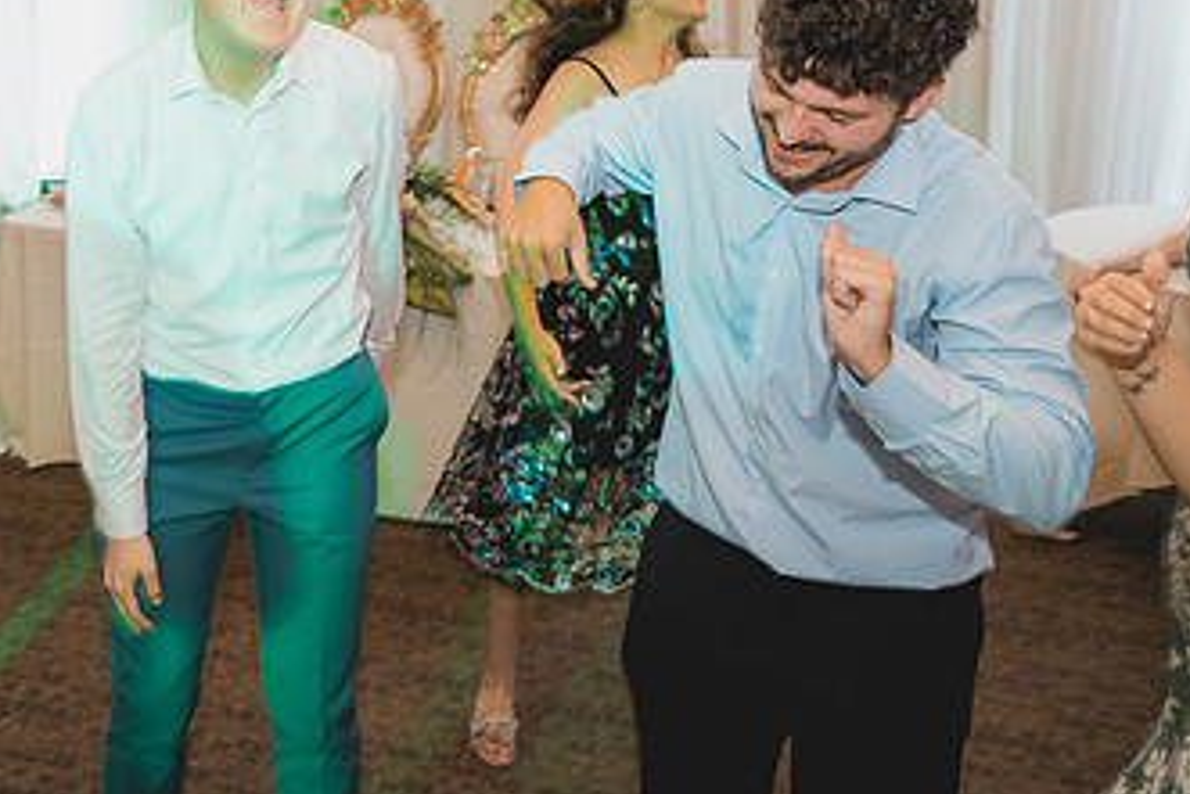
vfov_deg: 26.9
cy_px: 138
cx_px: 234
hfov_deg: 38.8
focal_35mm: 49
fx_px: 1620
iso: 2500
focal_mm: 28
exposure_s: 1/40
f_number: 2.8
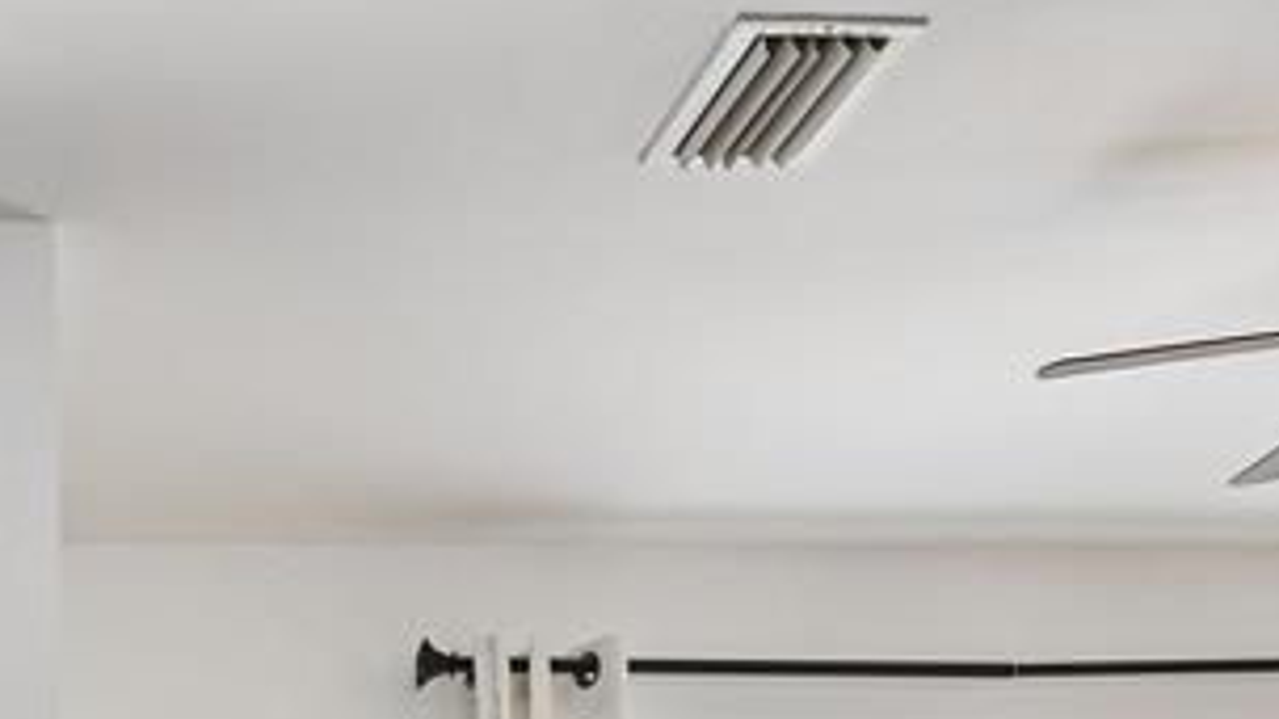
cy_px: 1278
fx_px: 2510
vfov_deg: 14.4
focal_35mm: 74
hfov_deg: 26.5
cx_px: -105
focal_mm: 14
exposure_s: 1/10
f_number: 9
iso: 100
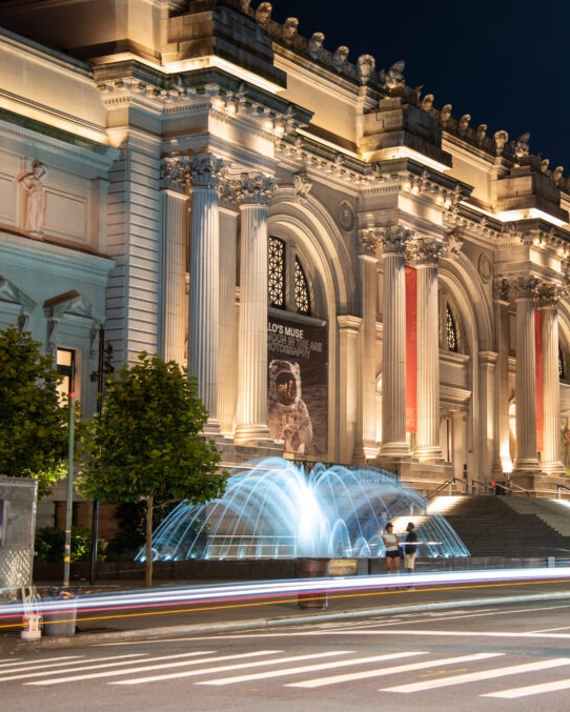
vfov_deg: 26.8
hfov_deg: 21.3
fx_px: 1497
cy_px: 354
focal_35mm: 71
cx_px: 462
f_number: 4
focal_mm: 50
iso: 100
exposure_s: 5
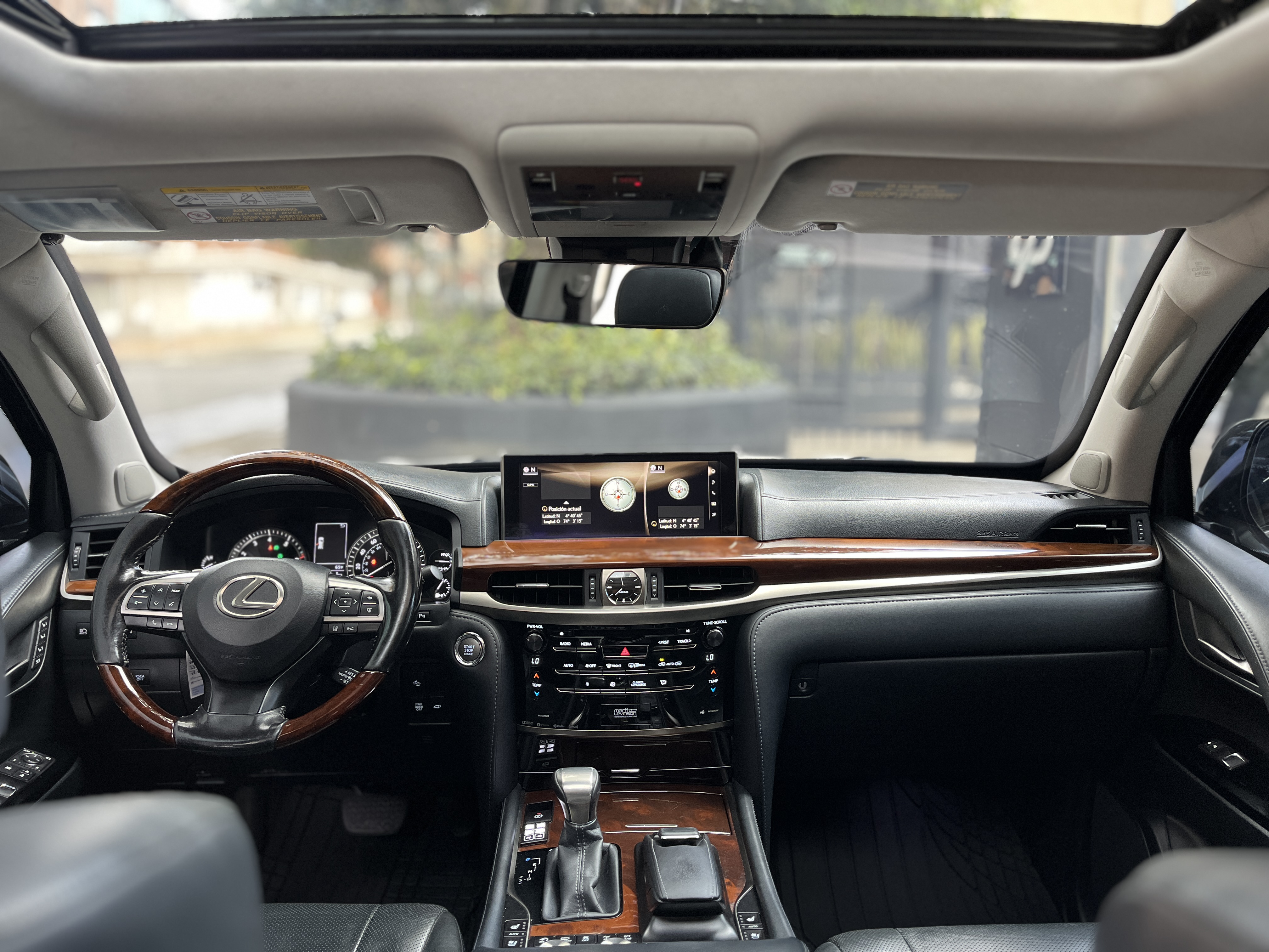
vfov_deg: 53.1
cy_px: 476
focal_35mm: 26
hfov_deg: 67.3
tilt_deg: -9.6
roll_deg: -1.2
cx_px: 634
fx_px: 953
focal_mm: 5.1
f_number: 1.6
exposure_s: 1/50
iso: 125
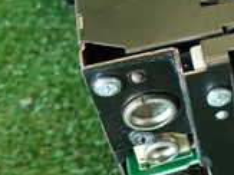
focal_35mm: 92
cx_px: 345
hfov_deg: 18.9
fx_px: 621
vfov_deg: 15.7
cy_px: -4
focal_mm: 4.5
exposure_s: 1/30
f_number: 2
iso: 200
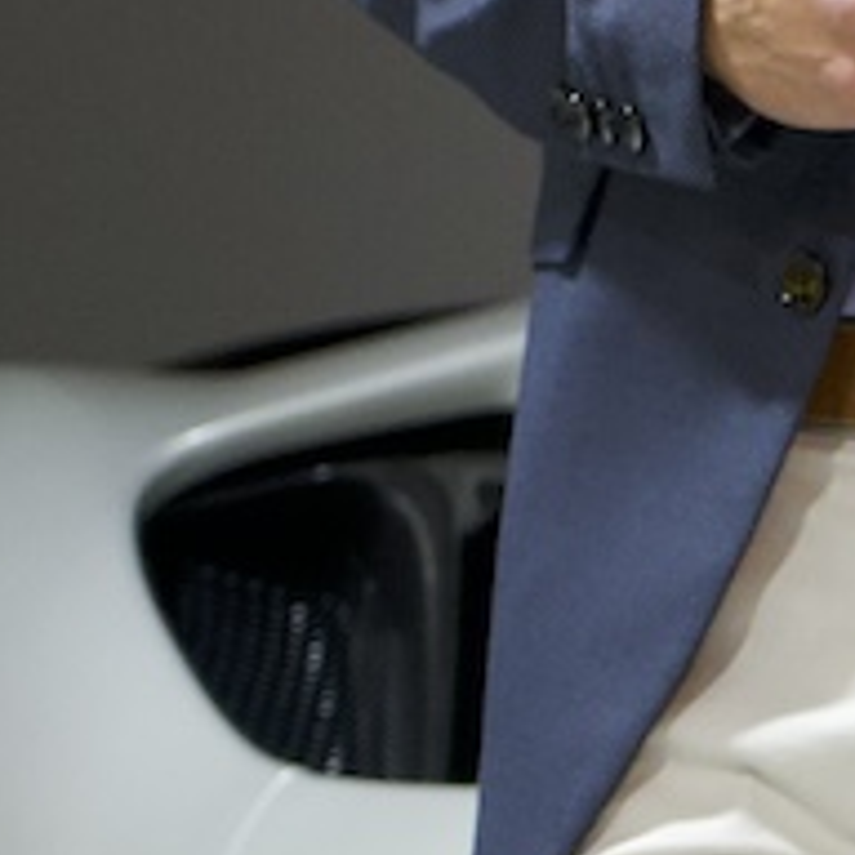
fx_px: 7908
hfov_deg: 6.0
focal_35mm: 283
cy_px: 78
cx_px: 1748
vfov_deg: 6.2
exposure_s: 1/160
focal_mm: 45
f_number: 5.6
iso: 3200
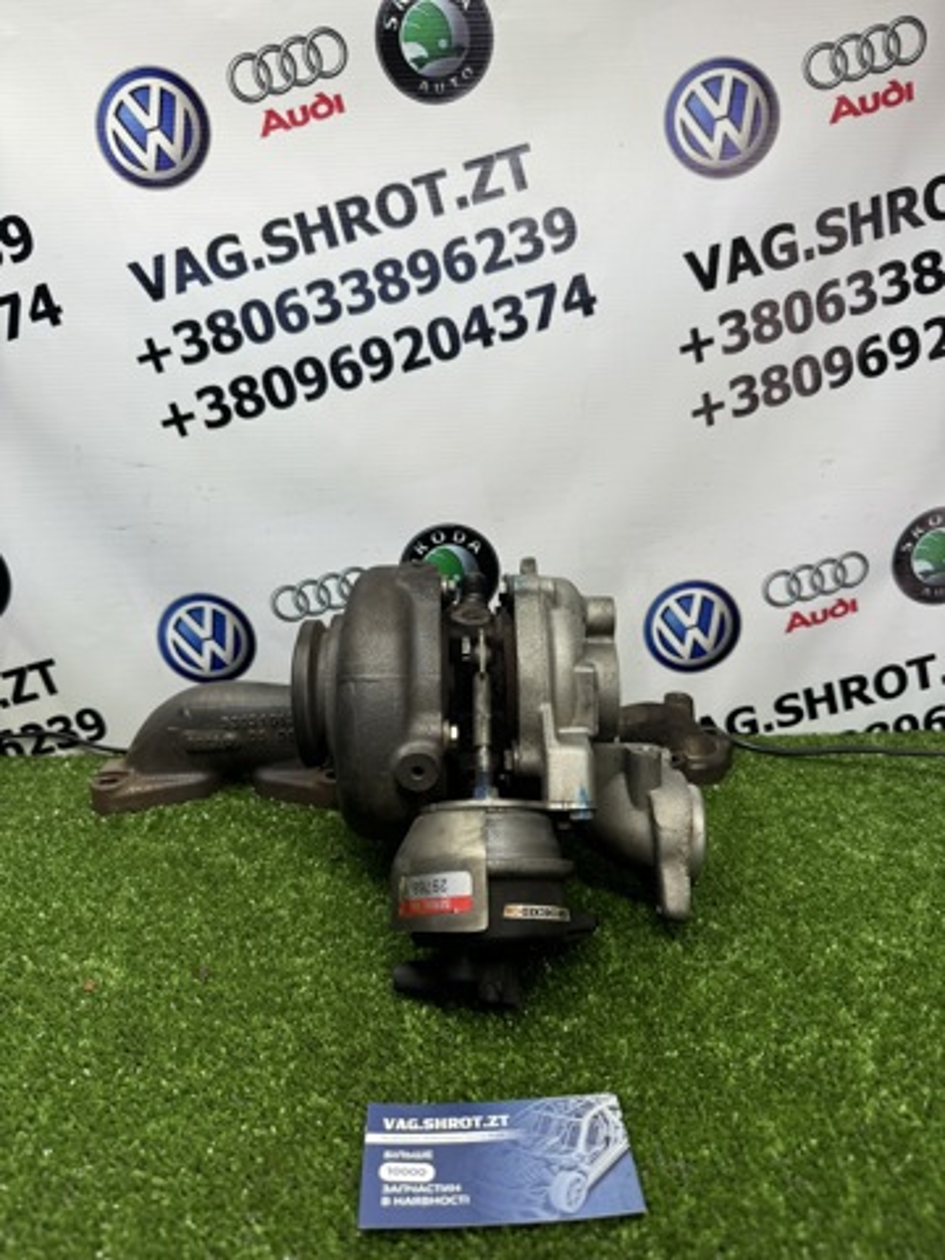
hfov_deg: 56.8
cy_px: 630
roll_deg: -0.9
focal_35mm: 24
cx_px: 472
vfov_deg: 71.6
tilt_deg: -13.5
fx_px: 874
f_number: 1.78
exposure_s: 1/168
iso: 64
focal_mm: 6.76
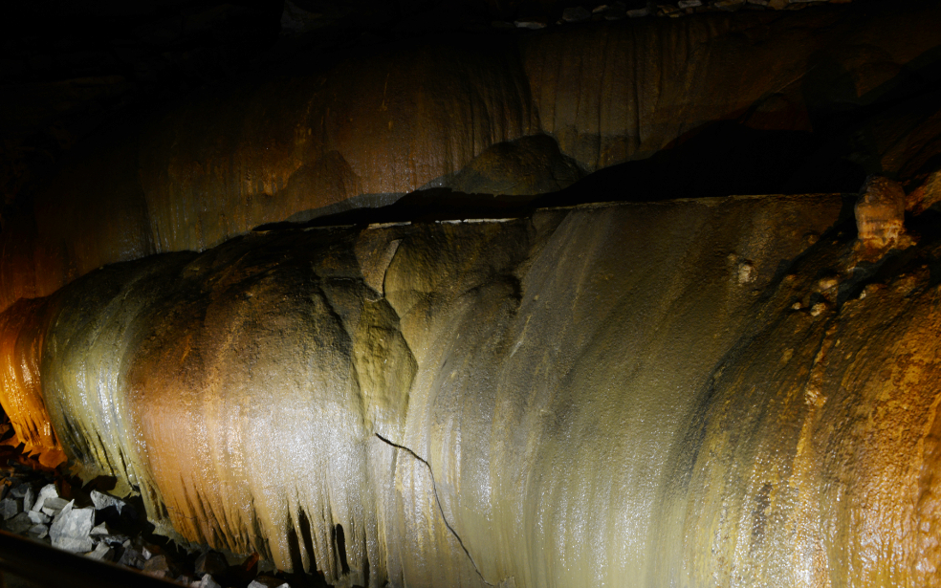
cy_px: 314
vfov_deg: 43.1
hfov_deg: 64.6
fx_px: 744
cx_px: 468
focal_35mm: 29
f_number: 6.3
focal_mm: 28
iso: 320
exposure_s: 2
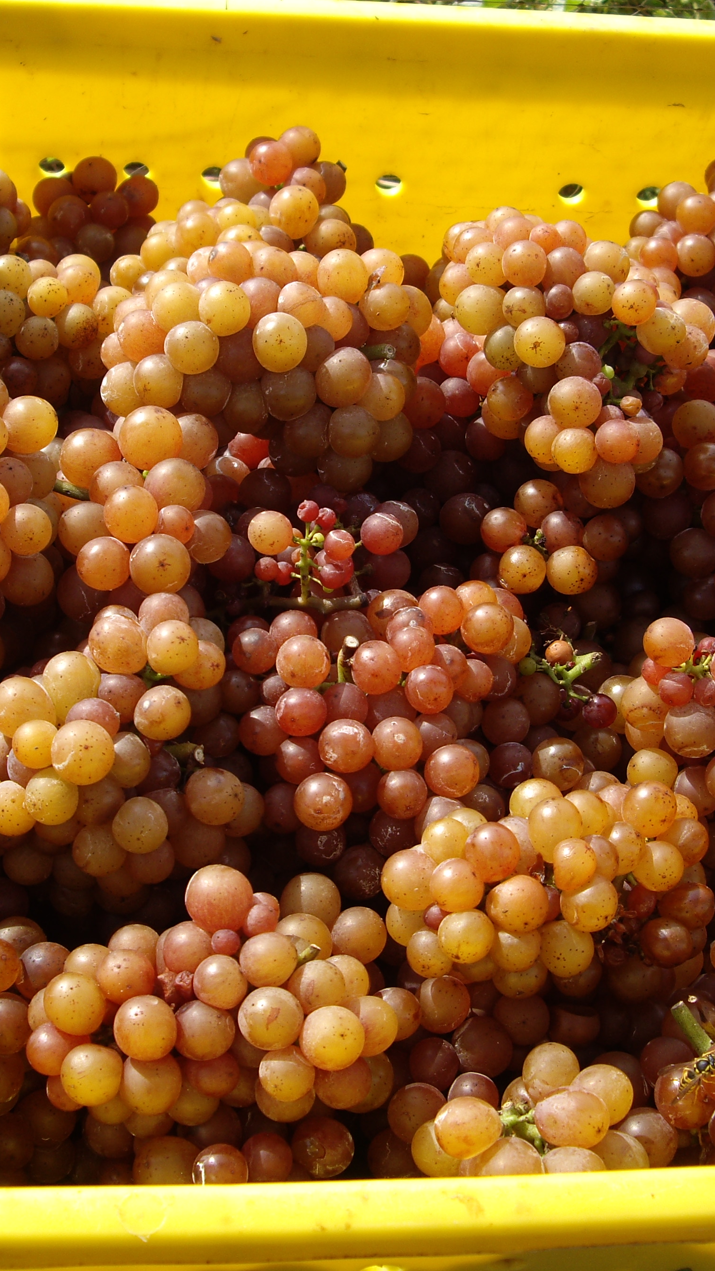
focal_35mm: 56
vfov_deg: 37.2
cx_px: 363
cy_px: 642
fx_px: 1888
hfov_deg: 21.4
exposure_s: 1/400
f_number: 2.8
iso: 64
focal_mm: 7.9
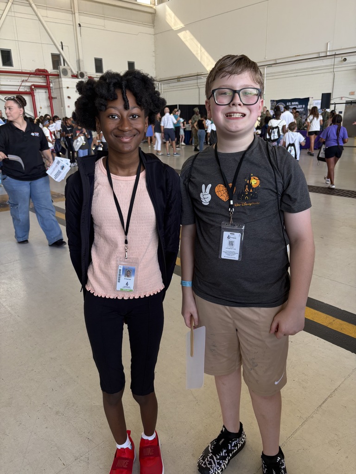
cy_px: 237
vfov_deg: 67.3
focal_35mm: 26
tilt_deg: -17.6
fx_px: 357
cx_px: 178
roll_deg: +2.3
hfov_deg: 53.1
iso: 40
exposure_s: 1/121
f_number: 1.6
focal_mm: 5.96
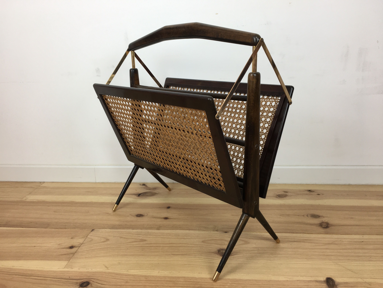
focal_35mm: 29
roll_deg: +2.0
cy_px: 144
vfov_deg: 48.2
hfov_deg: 61.7
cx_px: 192
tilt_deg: -15.5
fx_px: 321
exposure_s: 1/50
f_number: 2.2
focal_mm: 4.15
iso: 32
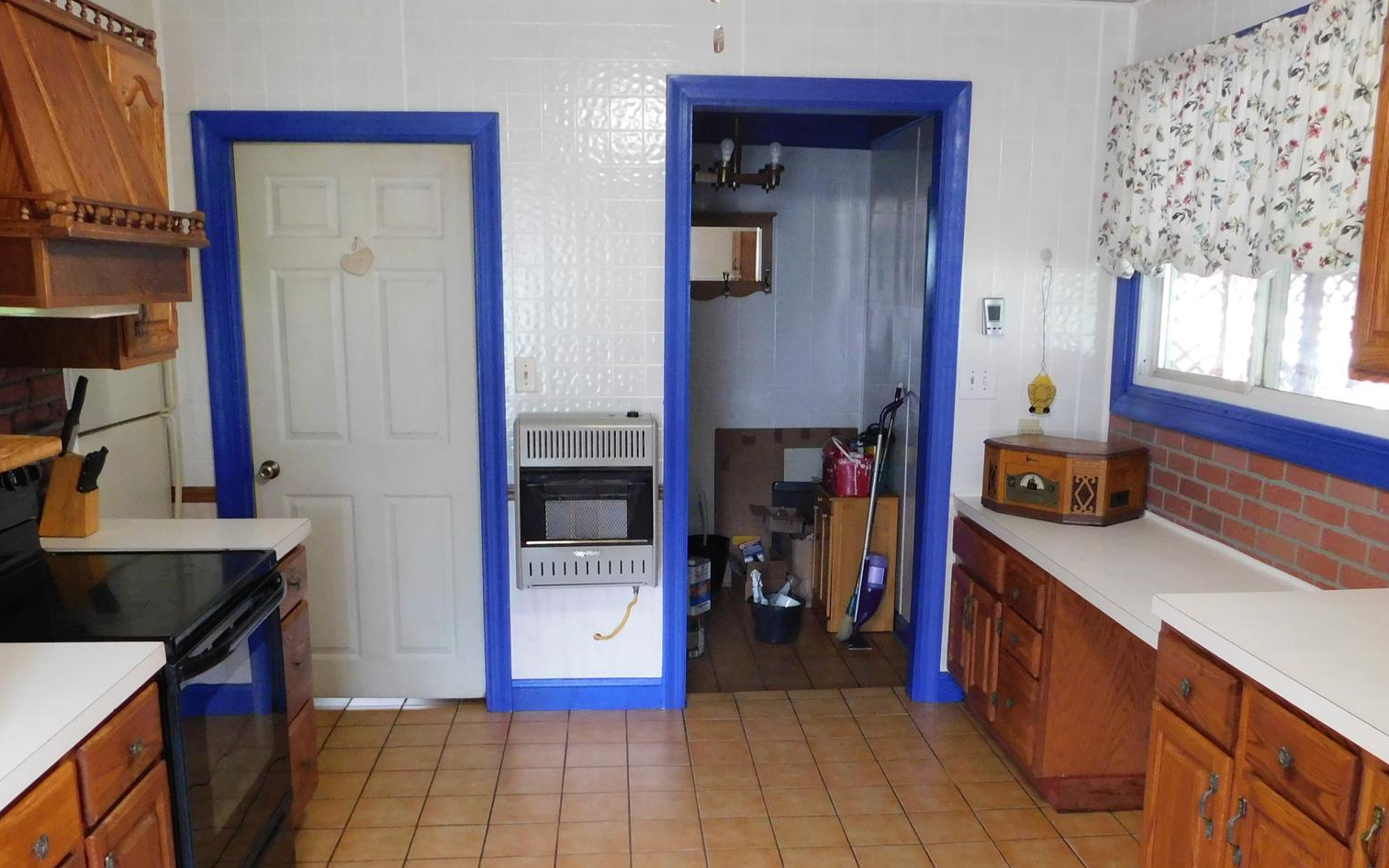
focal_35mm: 33
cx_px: 717
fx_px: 1249
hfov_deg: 58.1
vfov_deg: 38.1
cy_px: 551
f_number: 3
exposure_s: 1/13
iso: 400
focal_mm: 4
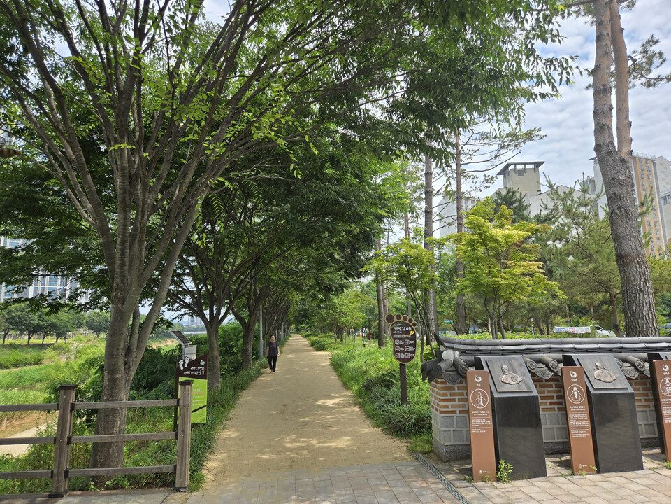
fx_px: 446
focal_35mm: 23
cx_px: 336
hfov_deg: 73.9
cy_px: 252
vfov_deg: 58.9
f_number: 1.8
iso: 40
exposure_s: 1/2921
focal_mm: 5.4
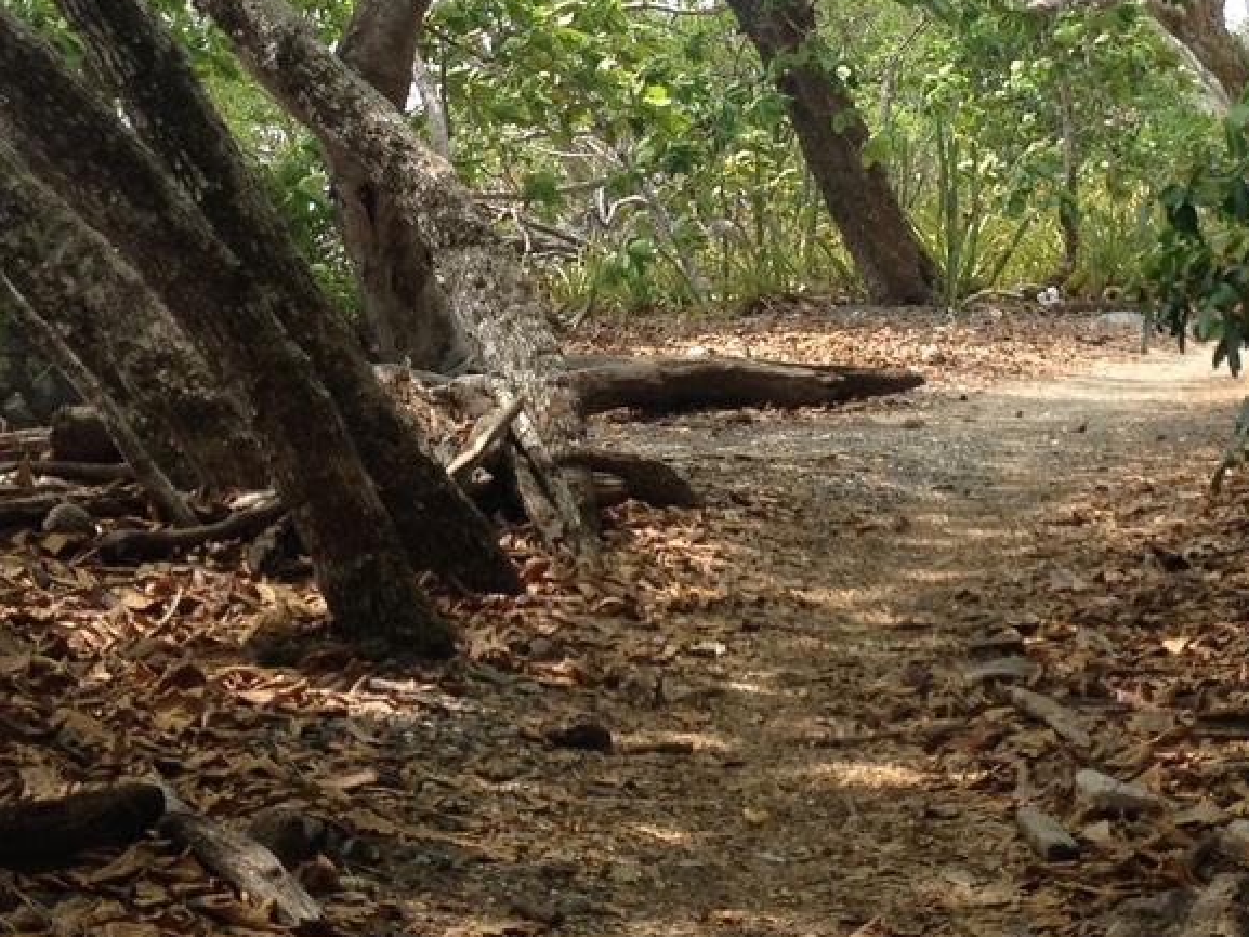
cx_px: 691
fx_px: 3501
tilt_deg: -0.9
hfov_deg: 20.2
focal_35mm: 97
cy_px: 121
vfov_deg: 15.1
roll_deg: -0.7
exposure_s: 1/484
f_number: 2.4
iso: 50
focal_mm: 4.28
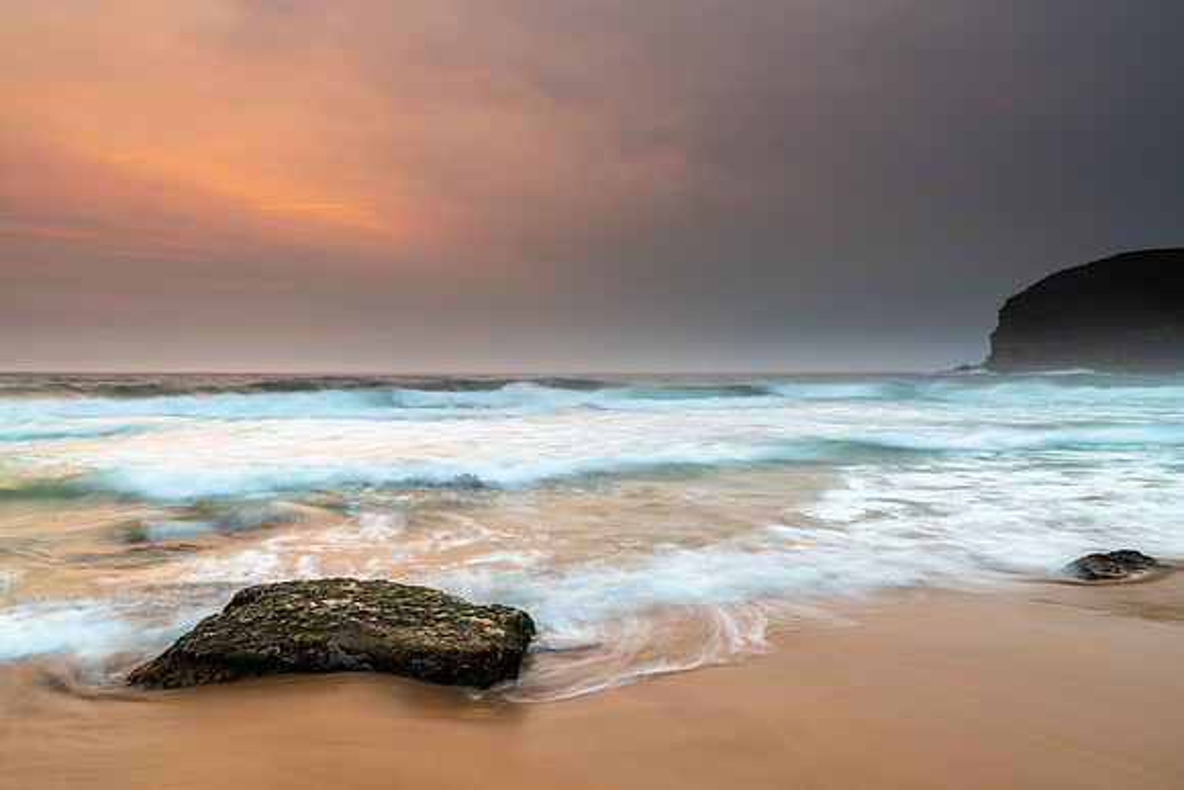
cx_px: 592
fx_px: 969
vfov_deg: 44.4
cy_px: 395
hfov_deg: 62.9
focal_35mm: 29
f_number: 8
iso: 100
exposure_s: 1
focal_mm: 28
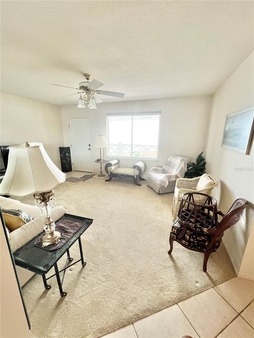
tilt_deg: -13.8
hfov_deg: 89.9
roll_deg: -0.5
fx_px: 127
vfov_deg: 106.2
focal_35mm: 13
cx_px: 127
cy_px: 169
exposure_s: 1/120
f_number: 1.8
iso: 160
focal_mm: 1.57
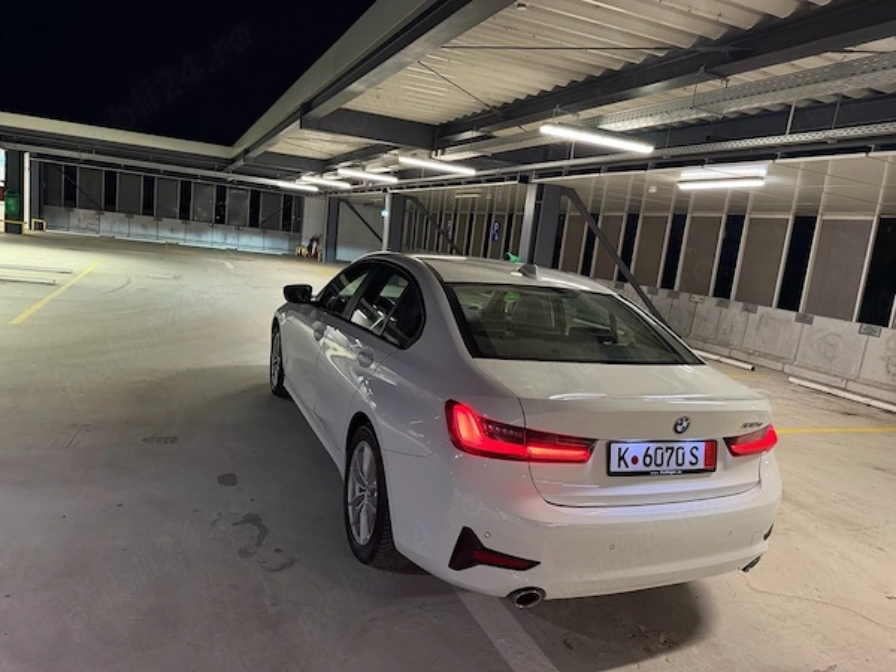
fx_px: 621
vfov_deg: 56.8
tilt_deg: -9.4
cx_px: 448
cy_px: 336
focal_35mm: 24
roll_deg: -6.6
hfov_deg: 71.6
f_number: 1.78
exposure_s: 1/50
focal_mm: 6.76
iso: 400
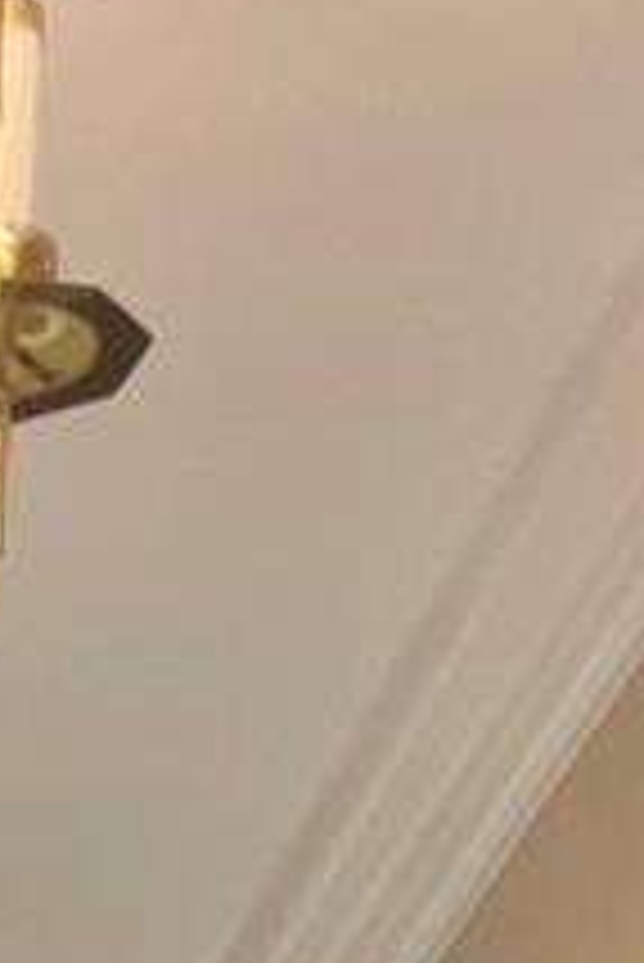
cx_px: -1153
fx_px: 5197
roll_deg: +0.6
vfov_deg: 8.3
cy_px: 3249
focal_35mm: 194
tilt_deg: +0.2
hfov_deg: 6.6
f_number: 1.6
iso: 80
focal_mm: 4.2
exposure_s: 1/120
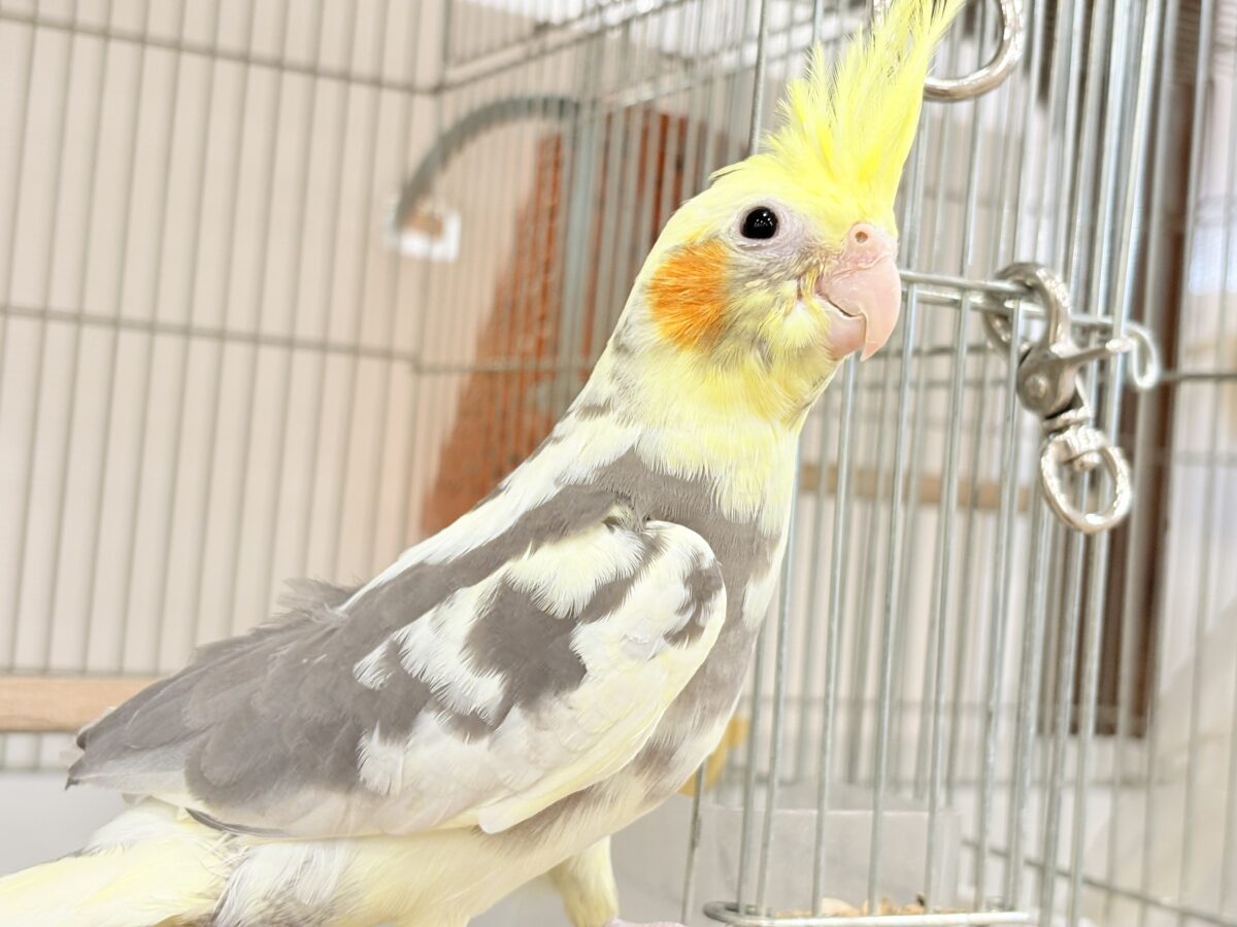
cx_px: 618
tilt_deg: +2.0
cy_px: 464
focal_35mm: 52
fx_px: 1858
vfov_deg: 28.0
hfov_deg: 36.8
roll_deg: -4.7
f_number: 1.6
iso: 80
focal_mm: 5.96
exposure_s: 1/50
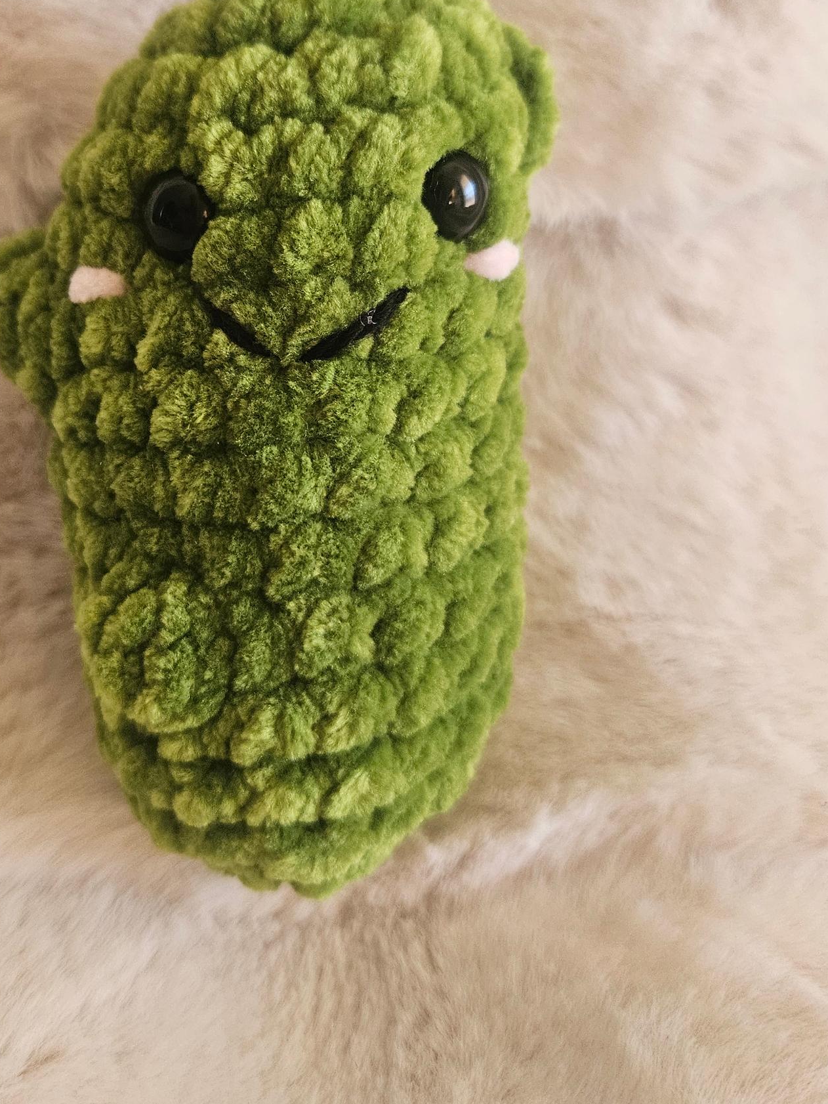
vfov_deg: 51.9
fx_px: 1116
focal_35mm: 35
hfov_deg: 40.3
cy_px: 394
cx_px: 295
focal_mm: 5.4
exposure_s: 1/120
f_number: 1.8
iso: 640
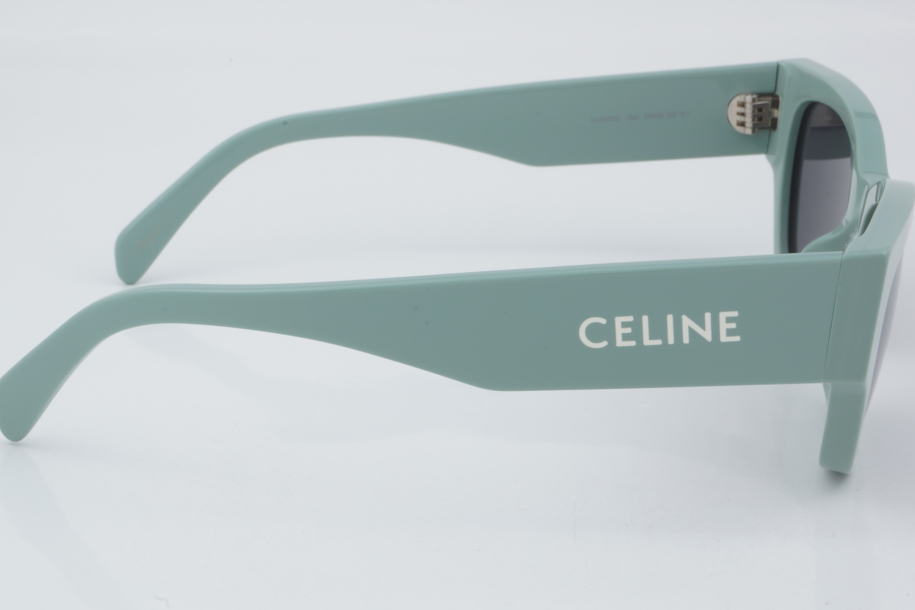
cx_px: 457
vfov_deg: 16.2
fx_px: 2148
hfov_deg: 24.0
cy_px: 299
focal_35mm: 85
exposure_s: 1/3
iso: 100
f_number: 32
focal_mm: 55
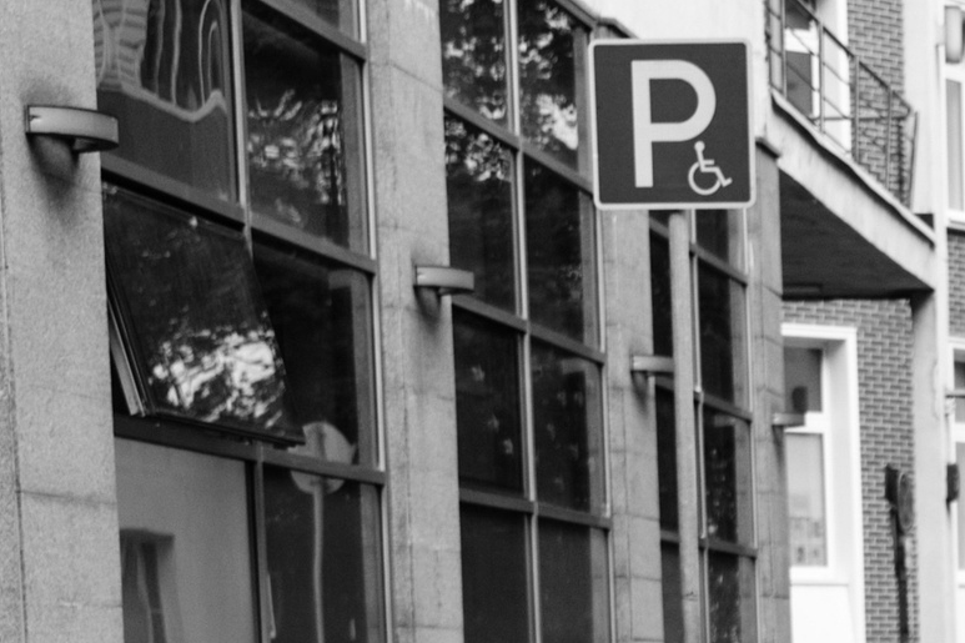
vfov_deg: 9.2
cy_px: 1118
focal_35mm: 143
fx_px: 3832
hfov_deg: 13.8
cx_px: 1292
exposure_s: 1/1600
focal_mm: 31.5
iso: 320
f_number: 3.5
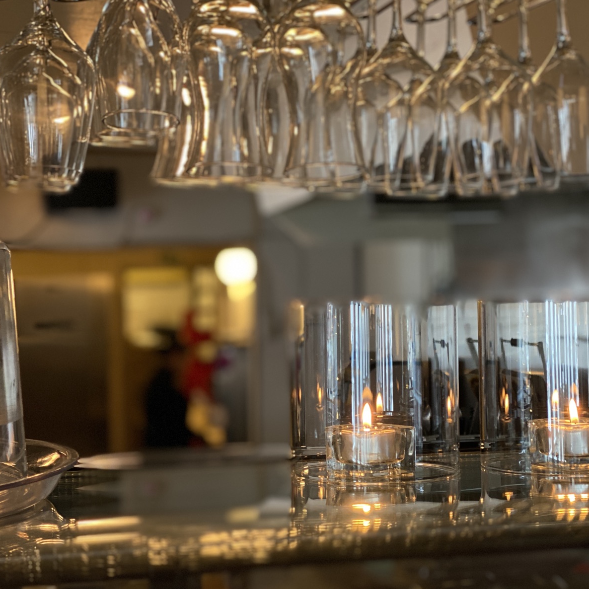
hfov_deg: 27.7
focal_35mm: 62
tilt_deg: +0.7
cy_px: 295
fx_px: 1194
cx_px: 315
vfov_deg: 27.7
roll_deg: +0.5
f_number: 2
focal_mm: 6
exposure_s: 1/40
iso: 160
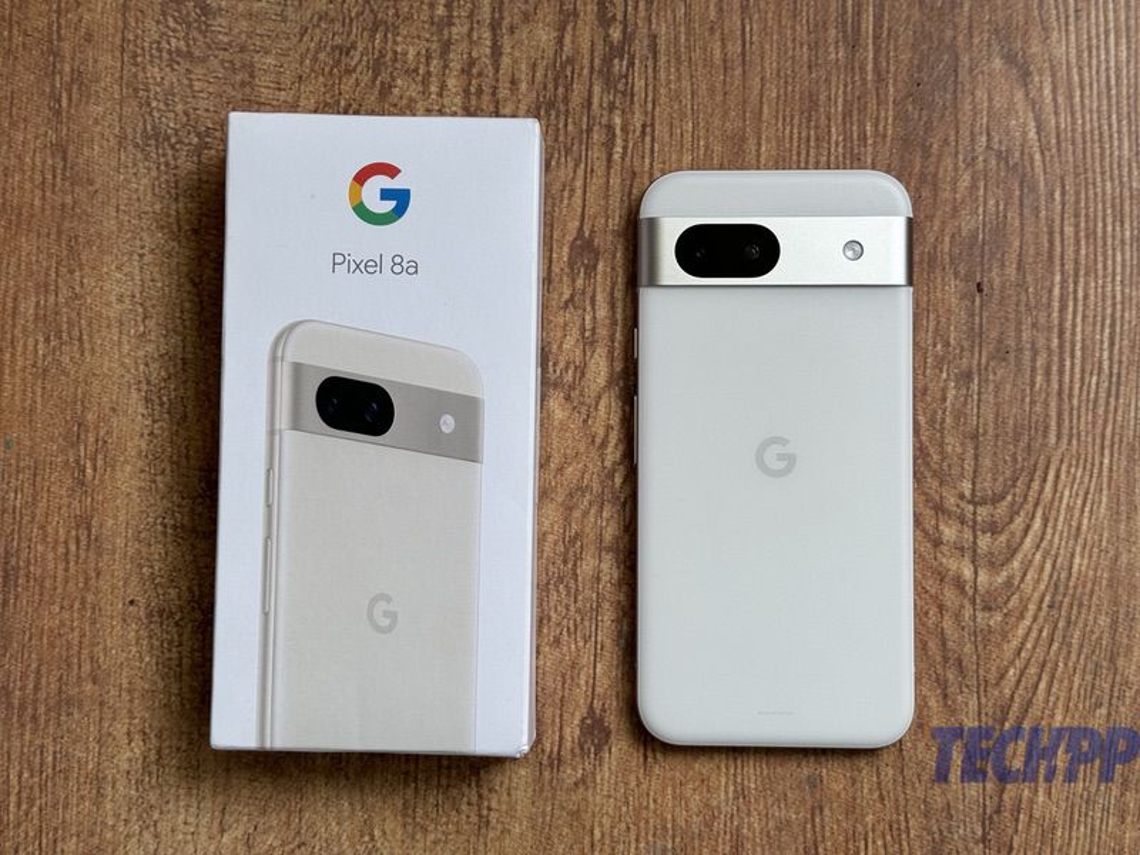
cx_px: 570
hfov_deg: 39.7
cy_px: 428
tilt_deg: -86.9
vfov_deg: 30.3
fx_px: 1581
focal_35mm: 48
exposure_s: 1/250
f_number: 1.78
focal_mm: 6.76
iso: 64
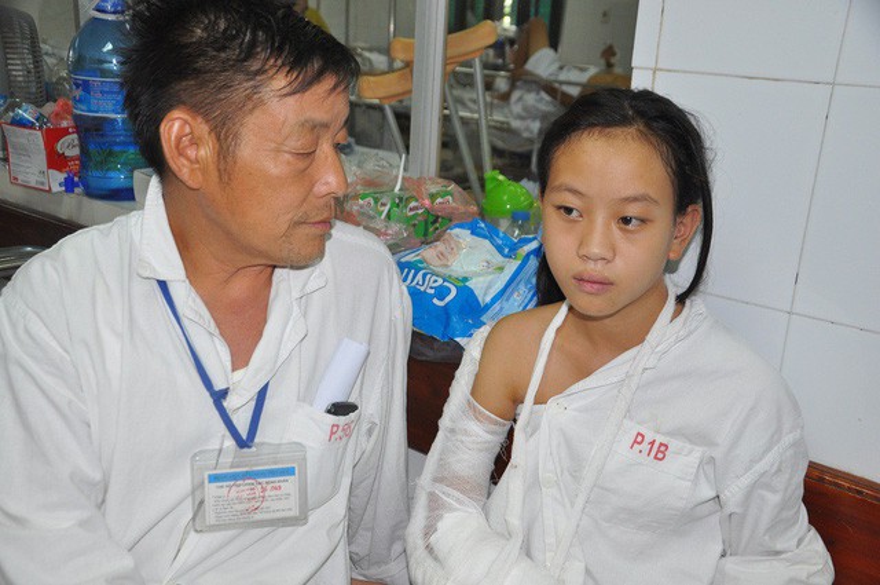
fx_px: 915
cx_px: 440
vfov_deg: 35.4
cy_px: 292
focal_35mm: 38
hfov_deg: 51.3
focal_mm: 25
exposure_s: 1/60
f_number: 4
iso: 640
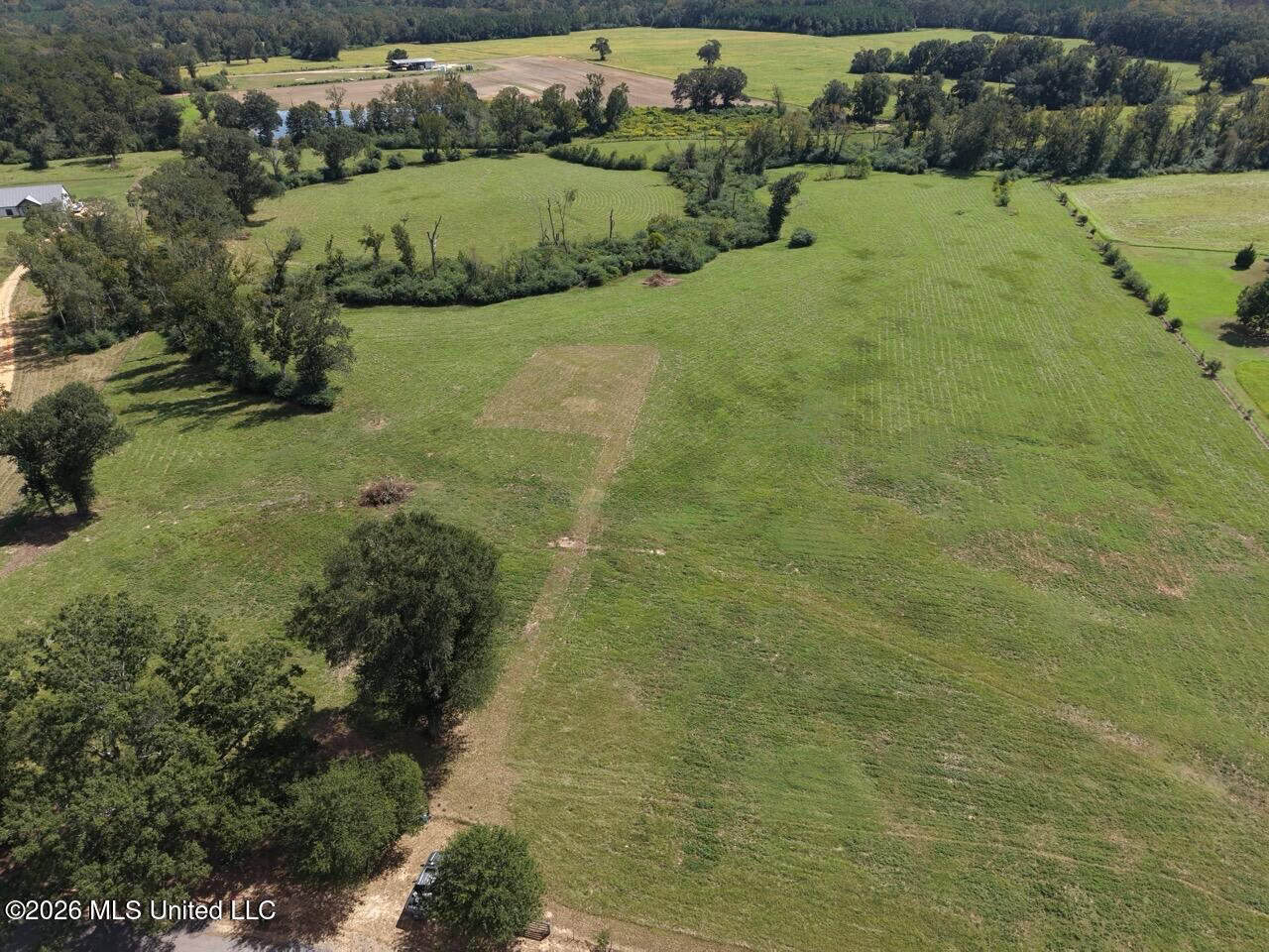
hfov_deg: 71.6
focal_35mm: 24
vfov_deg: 56.8
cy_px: 476
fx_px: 880
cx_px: 634
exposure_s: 1/2500
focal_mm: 8.7
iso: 100
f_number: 1.8
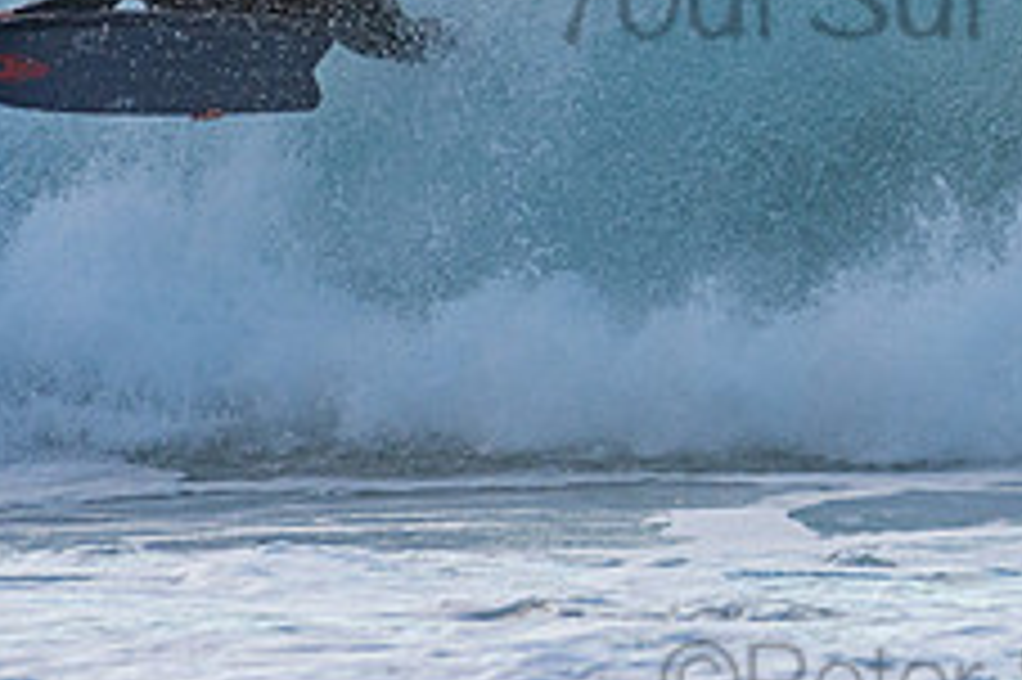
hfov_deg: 1.1
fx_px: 52196
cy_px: -65
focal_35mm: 1840
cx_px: 1008
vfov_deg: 0.7
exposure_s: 1/1000
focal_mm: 480
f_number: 5.6
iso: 450
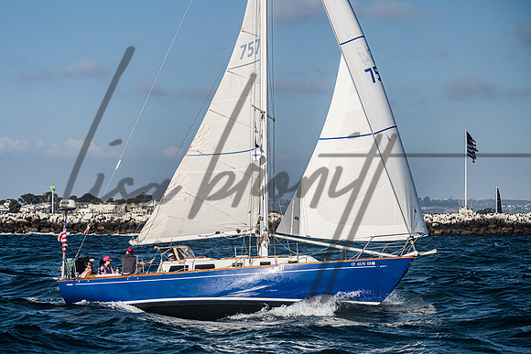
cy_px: 200
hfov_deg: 13.9
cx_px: 218
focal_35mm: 148
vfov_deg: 9.3
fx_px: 2184
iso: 400
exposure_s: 1/6400
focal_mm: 125
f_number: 5.6
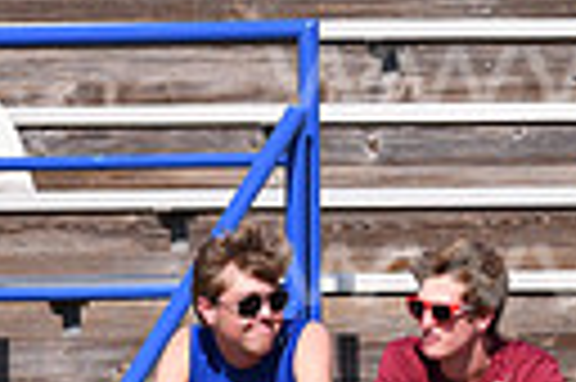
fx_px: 32582
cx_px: 1296
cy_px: -20
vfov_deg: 0.7
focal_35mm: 2039
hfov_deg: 1.0
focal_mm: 300
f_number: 5.6
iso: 400
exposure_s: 1/4000
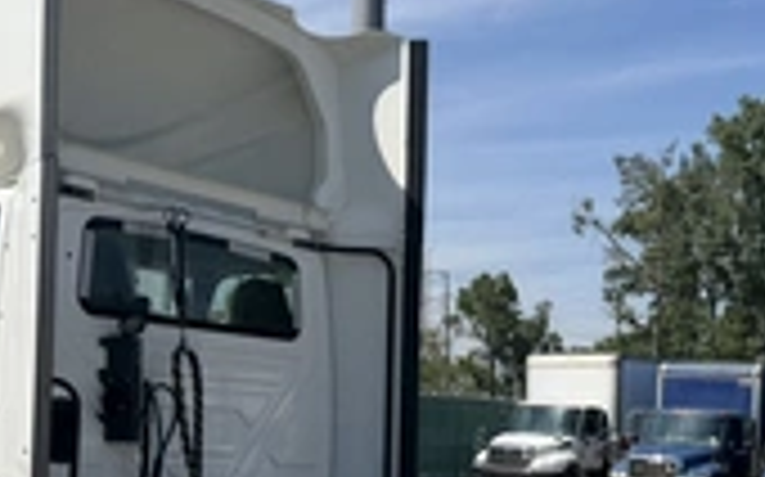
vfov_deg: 21.0
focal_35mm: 60
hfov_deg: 33.9
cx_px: 459
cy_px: 454
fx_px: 1250
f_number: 1.78
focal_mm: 6.76
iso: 80
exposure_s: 1/6711
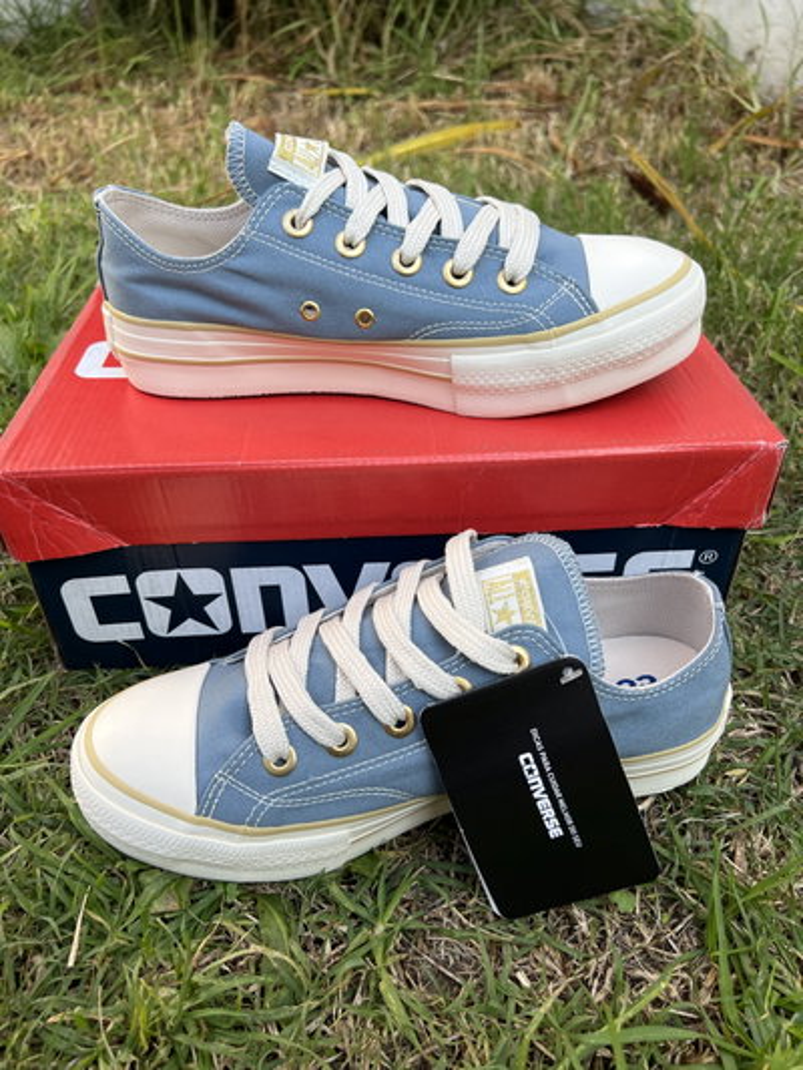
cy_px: 535
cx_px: 402
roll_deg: +2.2
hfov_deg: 53.1
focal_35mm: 26
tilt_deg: -36.6
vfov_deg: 67.3
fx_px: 804
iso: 50
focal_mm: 5.7
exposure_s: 1/567
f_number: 1.5
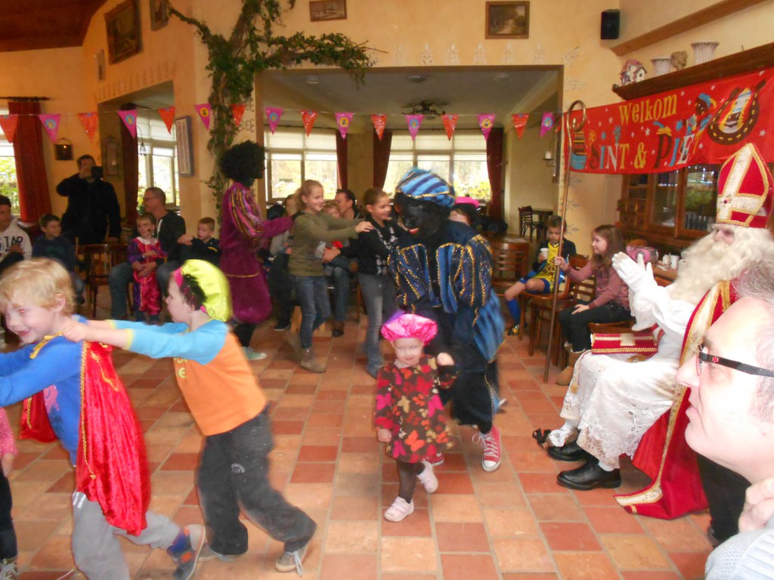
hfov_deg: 61.7
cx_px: 387
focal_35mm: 29
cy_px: 290
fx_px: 648
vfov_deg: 48.2
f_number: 3.4
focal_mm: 5.1
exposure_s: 1/25
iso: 640
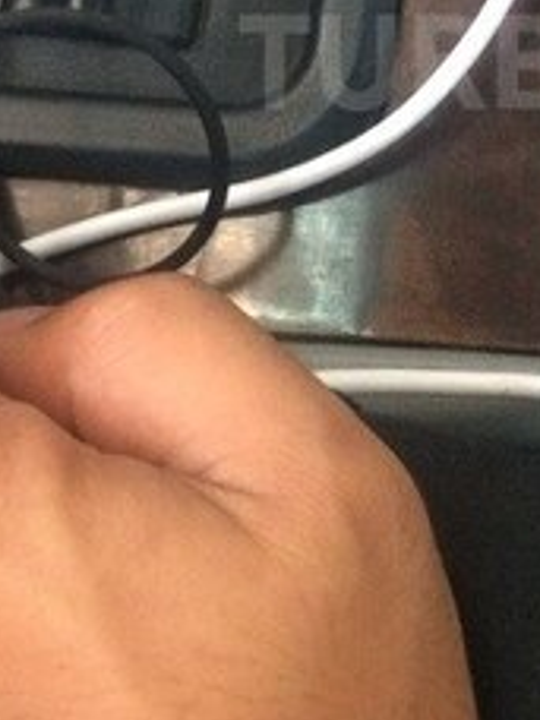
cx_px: 562
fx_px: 1747
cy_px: 62
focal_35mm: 84
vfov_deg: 22.7
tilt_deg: -74.2
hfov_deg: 17.1
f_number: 2.2
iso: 320
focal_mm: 4.15
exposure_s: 1/25
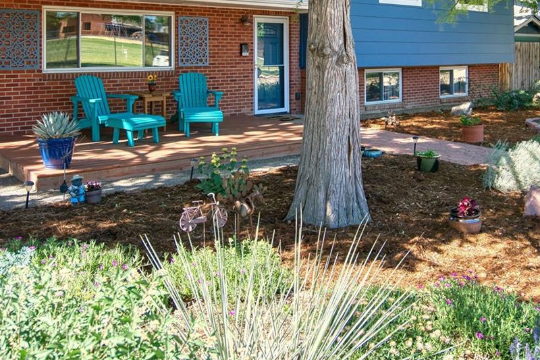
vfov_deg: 35.3
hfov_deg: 53.0
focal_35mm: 36
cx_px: 300
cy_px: 56
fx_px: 540
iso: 500
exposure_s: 1/800
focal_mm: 18
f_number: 4
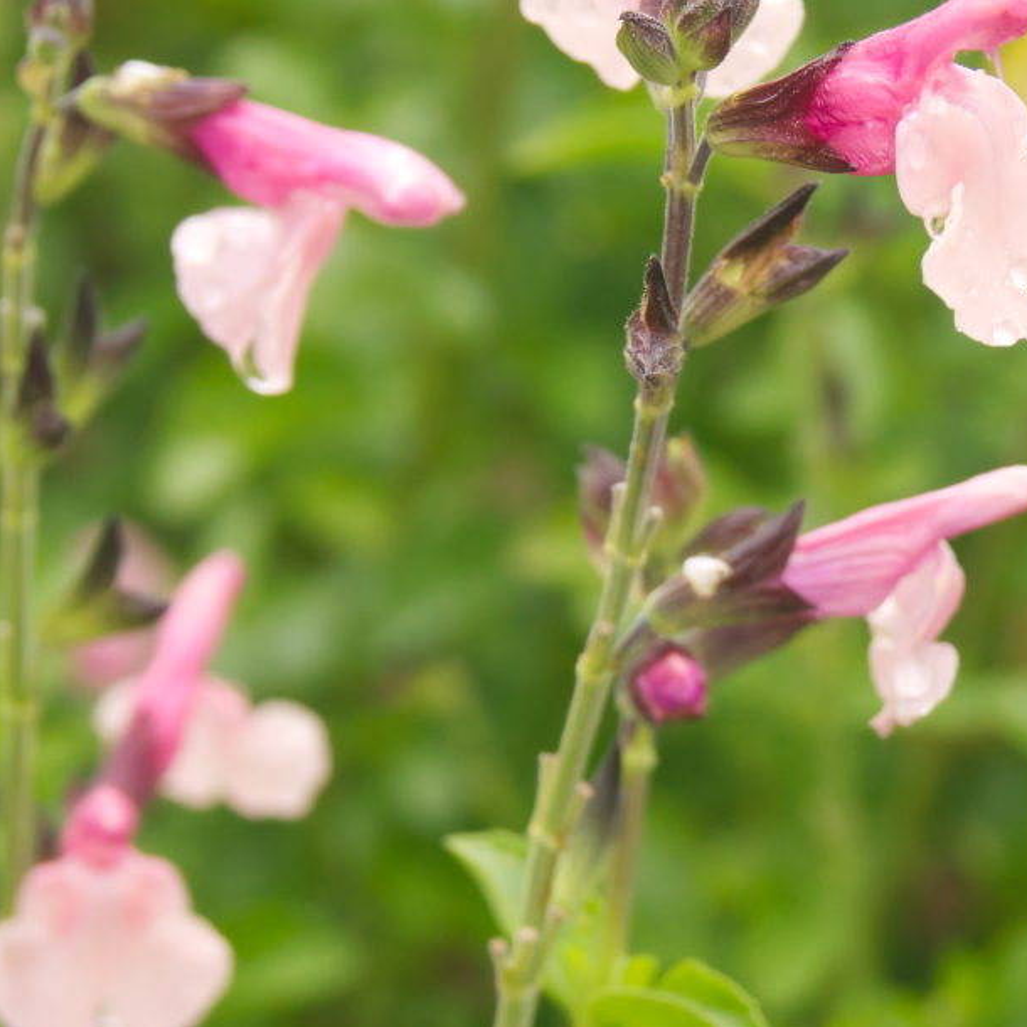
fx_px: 4627
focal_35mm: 138
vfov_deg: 12.7
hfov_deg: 12.7
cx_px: 655
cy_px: 391
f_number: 10
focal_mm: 55
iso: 1000
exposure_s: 1/320
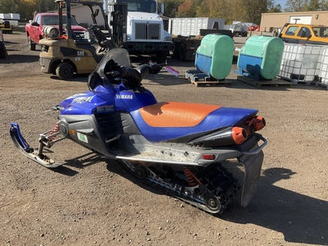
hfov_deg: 61.7
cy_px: 123
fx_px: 275
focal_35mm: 29
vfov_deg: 48.2
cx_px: 164
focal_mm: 3
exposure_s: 1/1279
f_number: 1.8
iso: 25
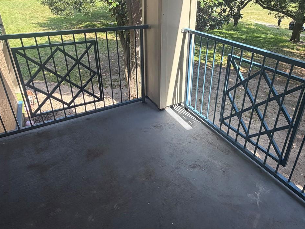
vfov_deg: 56.1
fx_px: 211
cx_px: 171
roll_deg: -1.1
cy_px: 84
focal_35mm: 24
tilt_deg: -25.2
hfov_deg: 71.3
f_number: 2.2
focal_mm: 2.22
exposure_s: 1/178
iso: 50
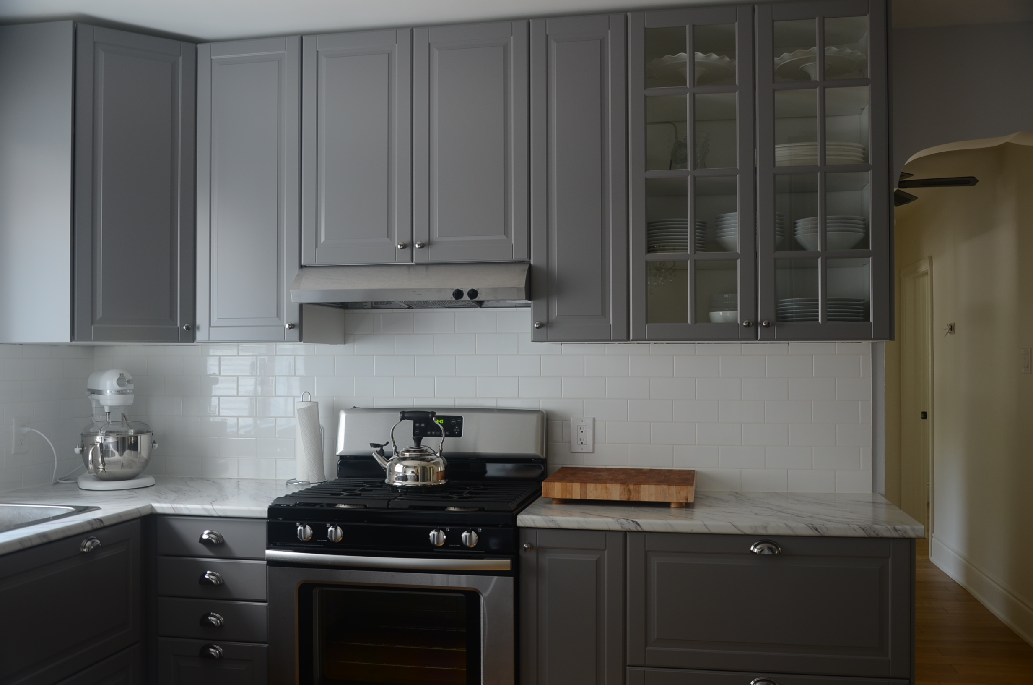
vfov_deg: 39.8
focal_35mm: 33
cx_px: 516
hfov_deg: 57.3
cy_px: 342
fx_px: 945
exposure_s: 1/10
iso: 160
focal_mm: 22
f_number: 3.8
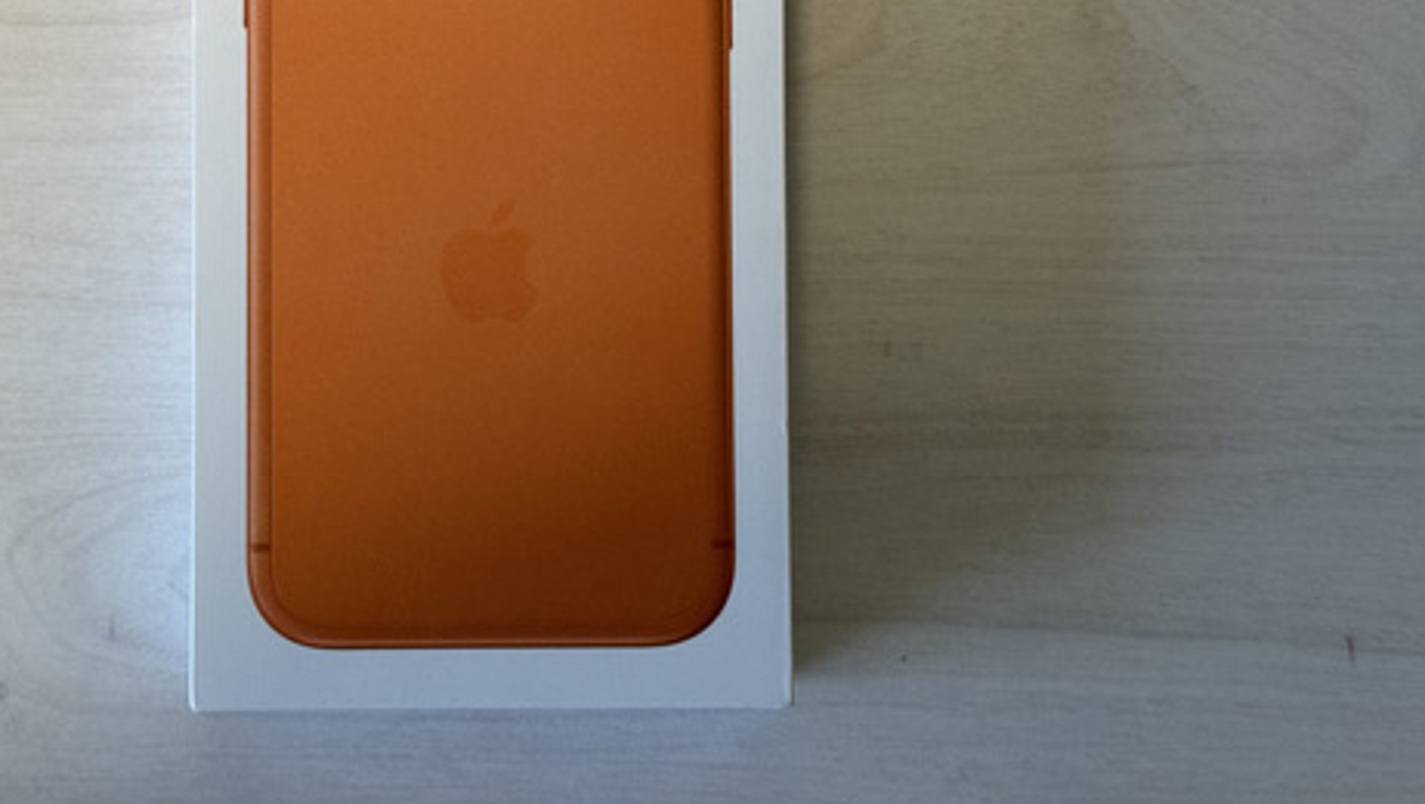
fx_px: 2571
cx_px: 504
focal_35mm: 68
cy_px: 133
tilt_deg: -87.4
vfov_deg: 17.6
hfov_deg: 30.8
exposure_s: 1/60
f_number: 1.78
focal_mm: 6.76
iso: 125
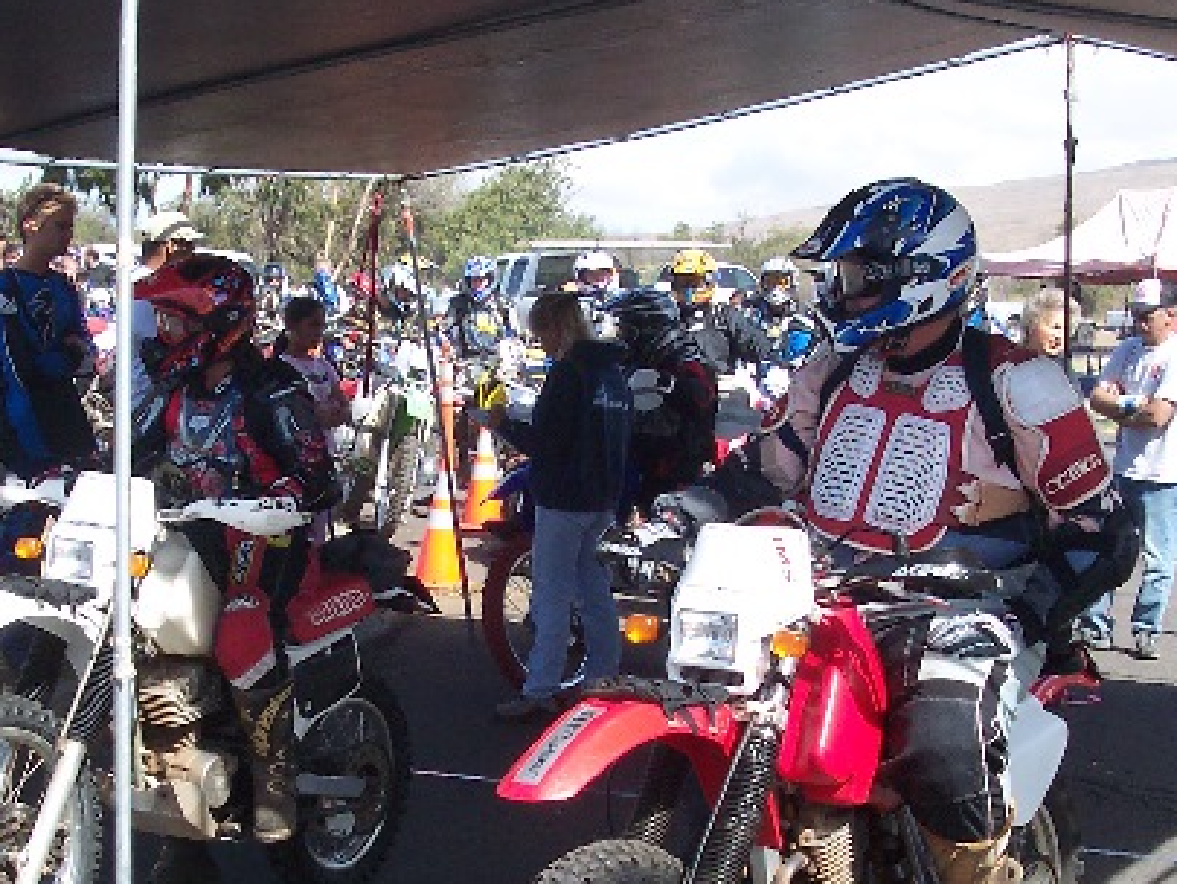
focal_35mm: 75
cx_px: 500
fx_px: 2551
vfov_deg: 19.6
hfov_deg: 26.0
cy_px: 529
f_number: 4.8
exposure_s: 1/350
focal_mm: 8
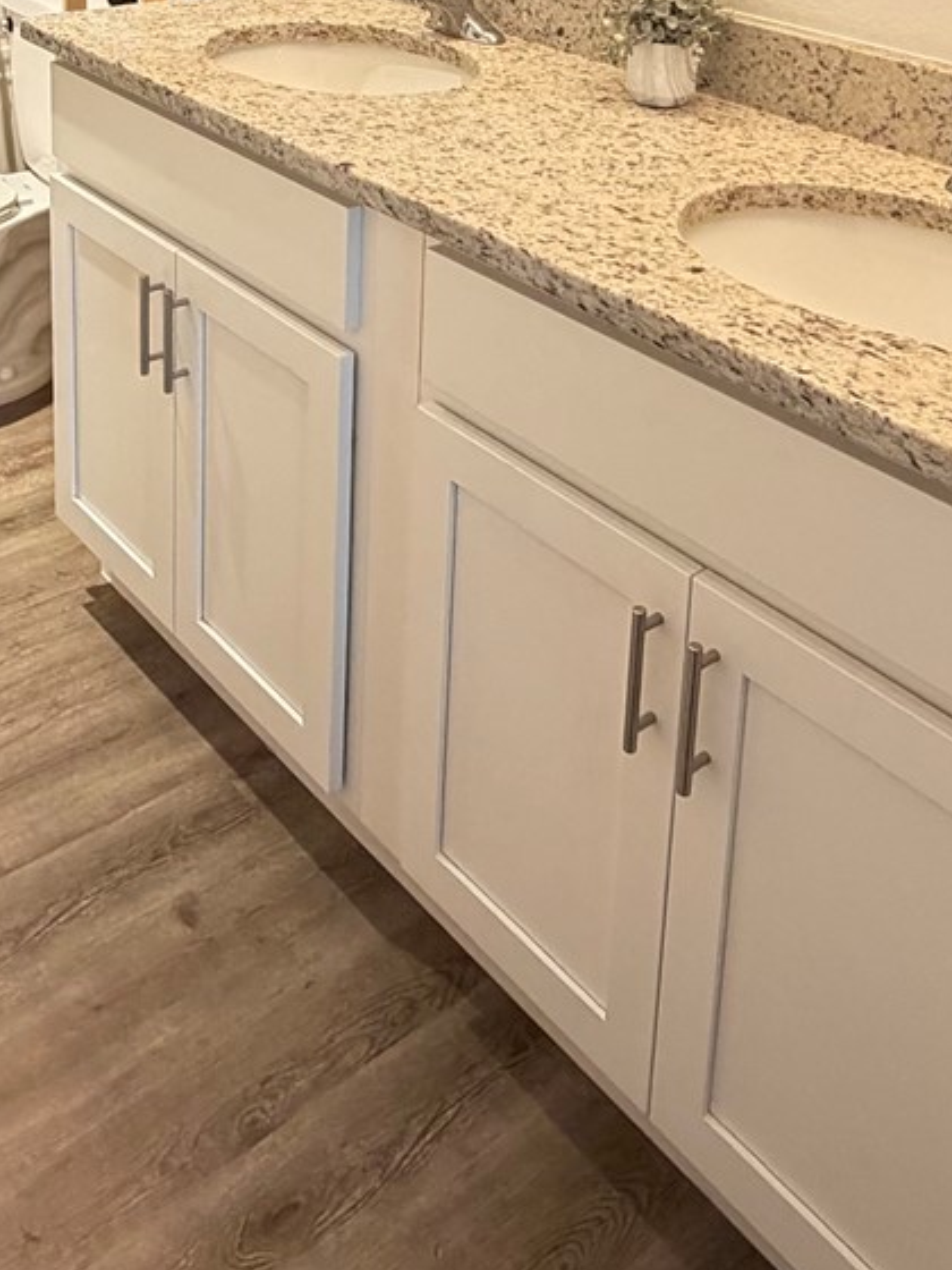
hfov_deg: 35.9
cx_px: 417
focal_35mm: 40
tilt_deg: -12.5
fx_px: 1467
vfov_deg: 40.7
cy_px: -9
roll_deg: -0.9
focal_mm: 2.22
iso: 400
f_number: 2.2
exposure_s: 1/60
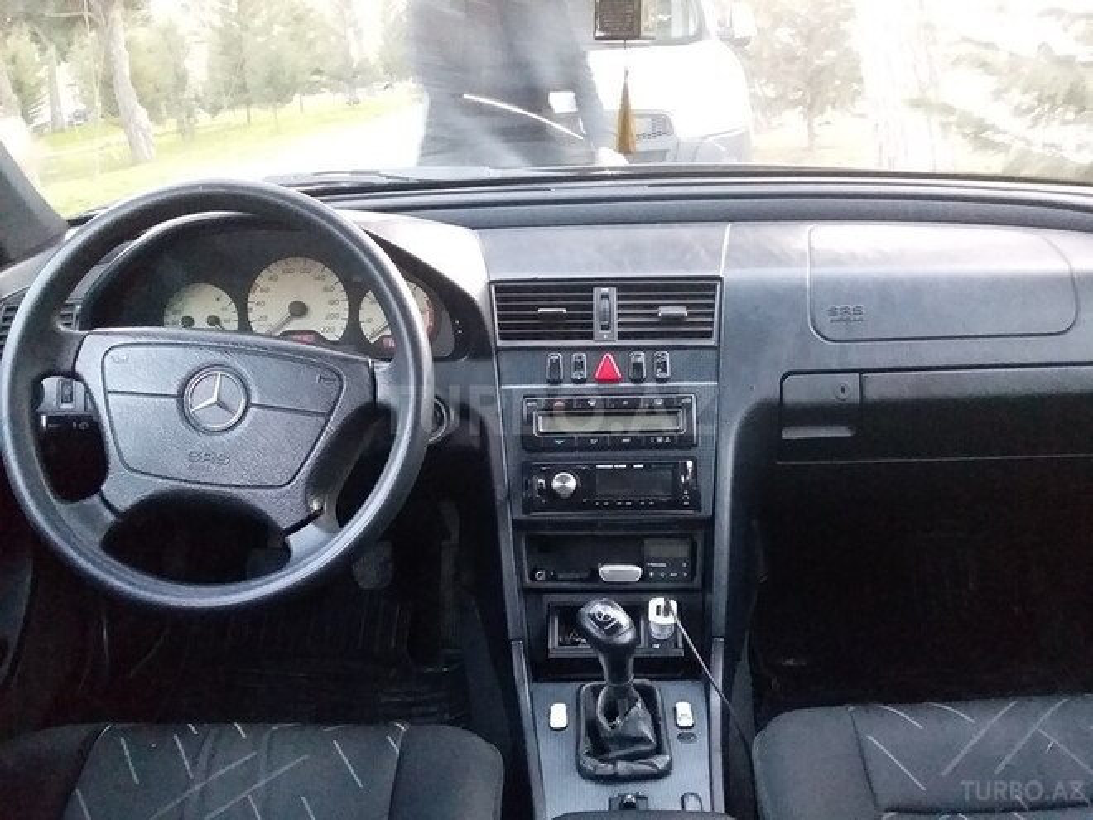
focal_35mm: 31
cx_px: 546
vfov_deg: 45.4
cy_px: 410
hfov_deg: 58.4
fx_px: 979
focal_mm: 3.3
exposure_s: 1/17
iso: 400
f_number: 2.2
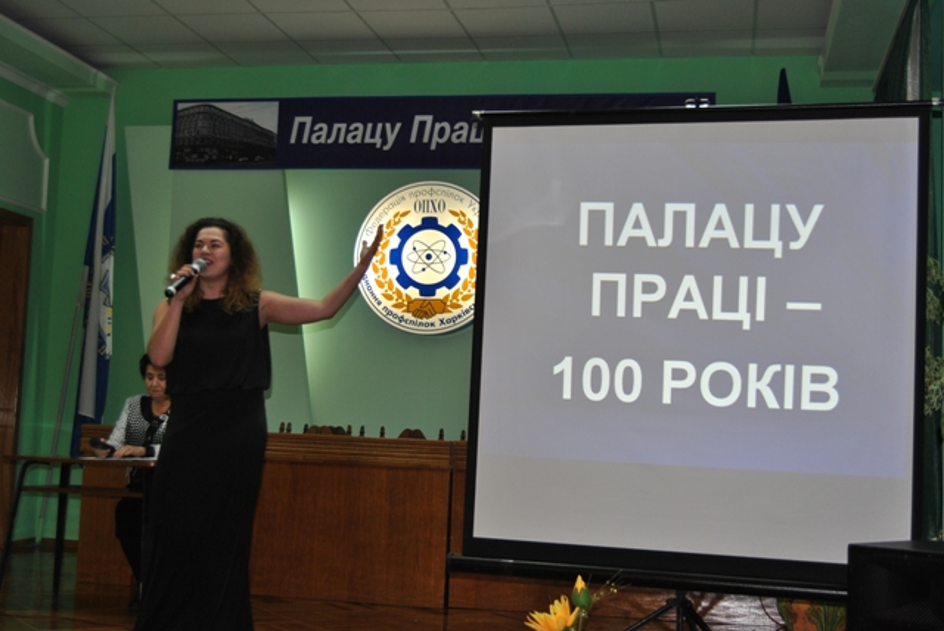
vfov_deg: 28.1
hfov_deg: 41.1
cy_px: 316
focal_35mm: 48
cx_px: 472
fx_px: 1260
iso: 200
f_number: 4.5
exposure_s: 1/60
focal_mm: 32
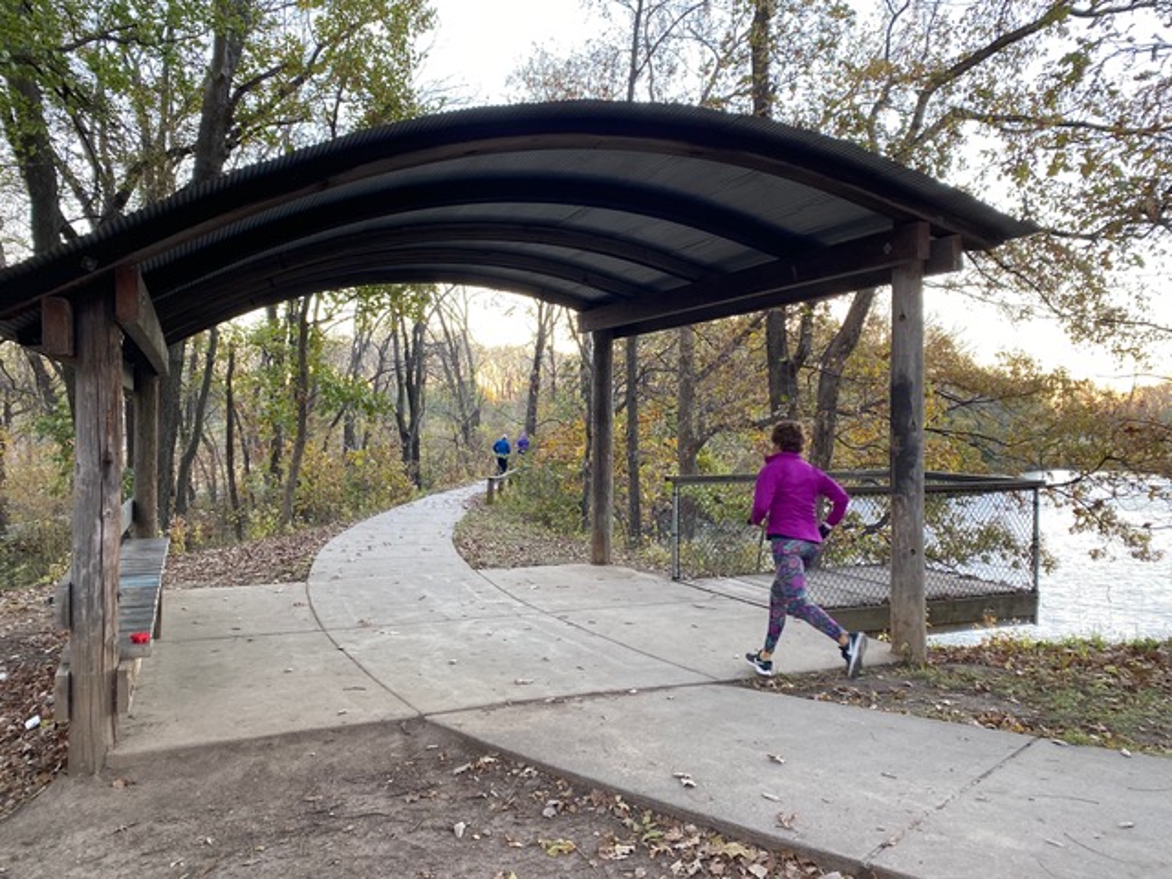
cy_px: 440
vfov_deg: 53.1
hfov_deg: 67.3
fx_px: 880
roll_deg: -1.5
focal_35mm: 26
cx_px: 586
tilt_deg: +0.1
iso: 125
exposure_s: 1/119
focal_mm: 4.25
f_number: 1.8
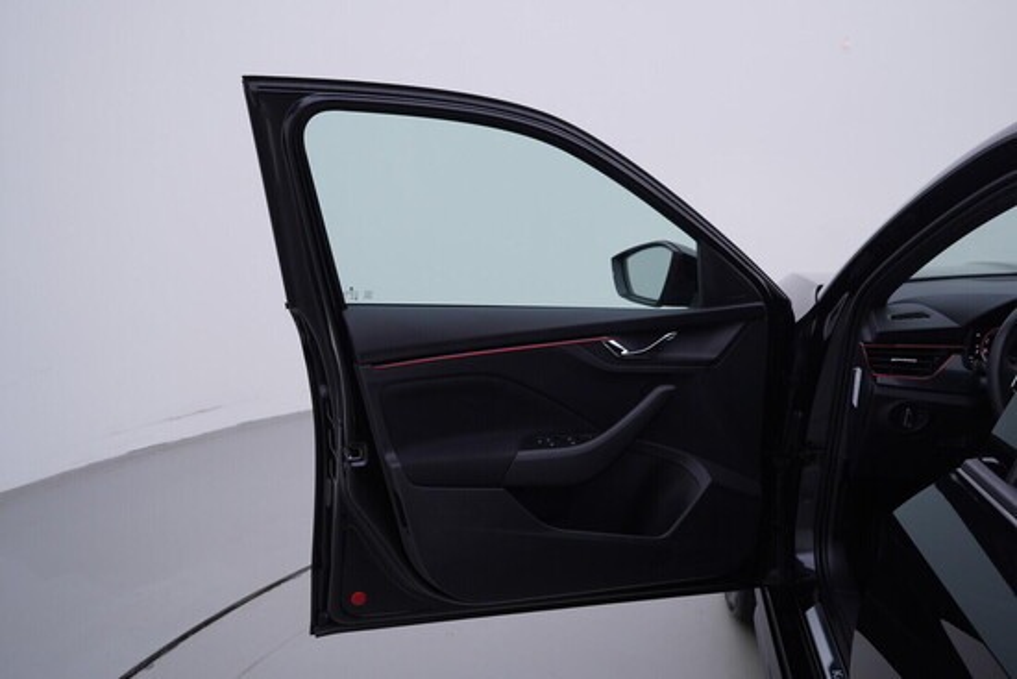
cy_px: 340
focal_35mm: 36
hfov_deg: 53.1
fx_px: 1017
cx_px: 508
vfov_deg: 36.9
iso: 125
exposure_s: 1/80
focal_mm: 24
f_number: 4
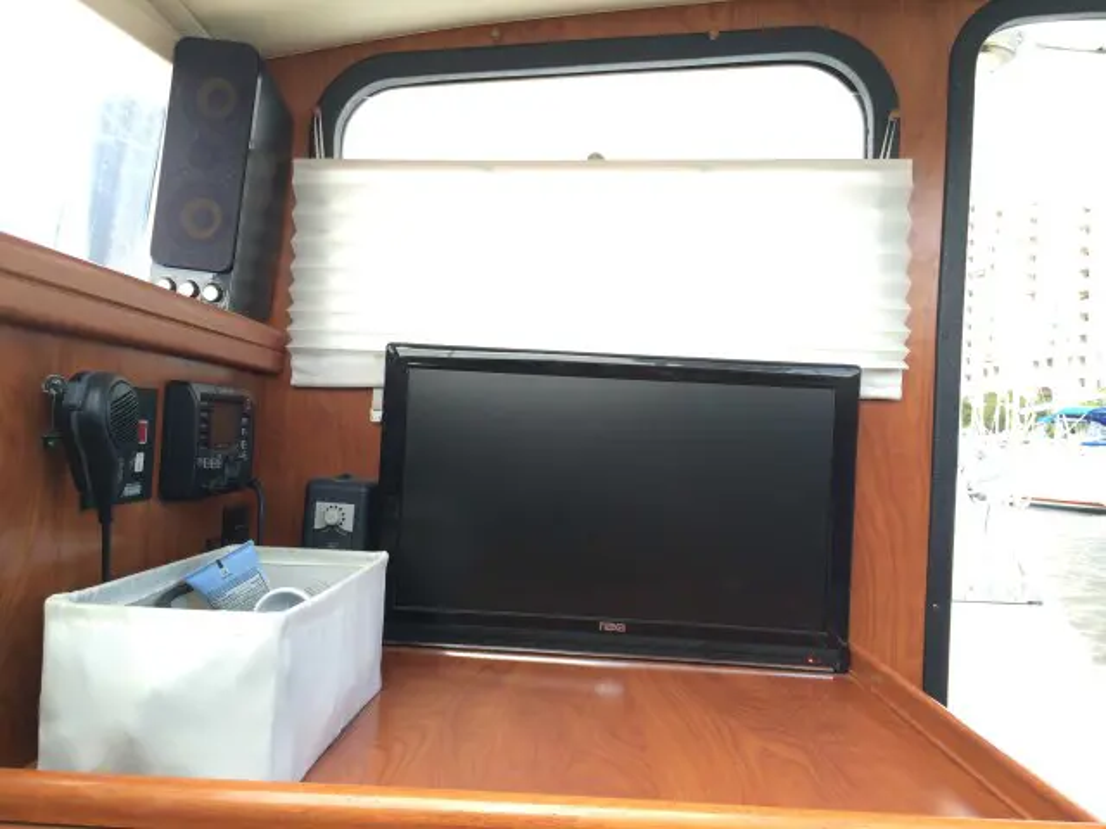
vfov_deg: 46.8
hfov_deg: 60.0
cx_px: 553
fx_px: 959
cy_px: 414
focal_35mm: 30
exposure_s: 1/120
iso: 50
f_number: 2.2
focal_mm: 4.12
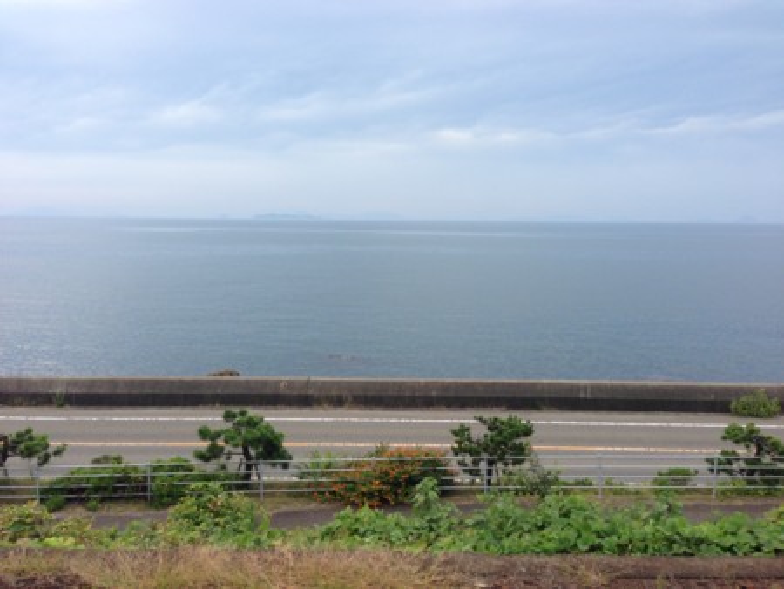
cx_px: 392
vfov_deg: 43.0
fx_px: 748
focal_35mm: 33
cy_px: 294
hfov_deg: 55.3
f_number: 2.4
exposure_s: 1/423
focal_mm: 4.13
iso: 50
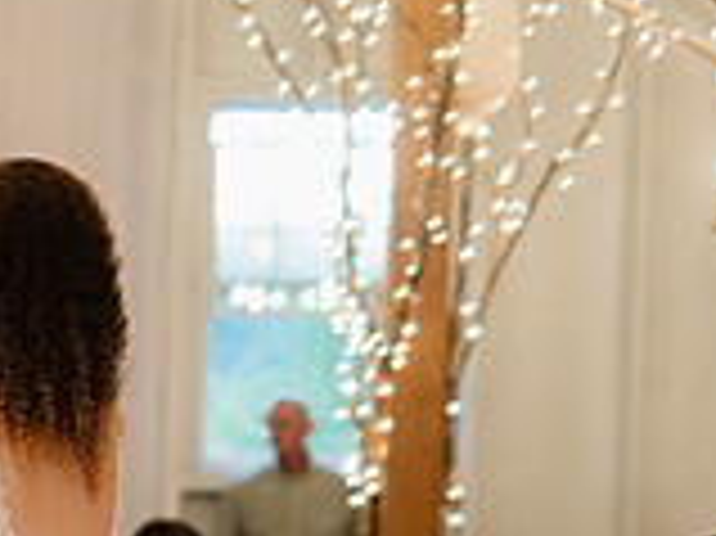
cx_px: -576
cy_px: 802
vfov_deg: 8.3
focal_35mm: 175
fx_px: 3617
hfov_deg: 10.6
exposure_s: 1/200
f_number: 1.8
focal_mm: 50
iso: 800
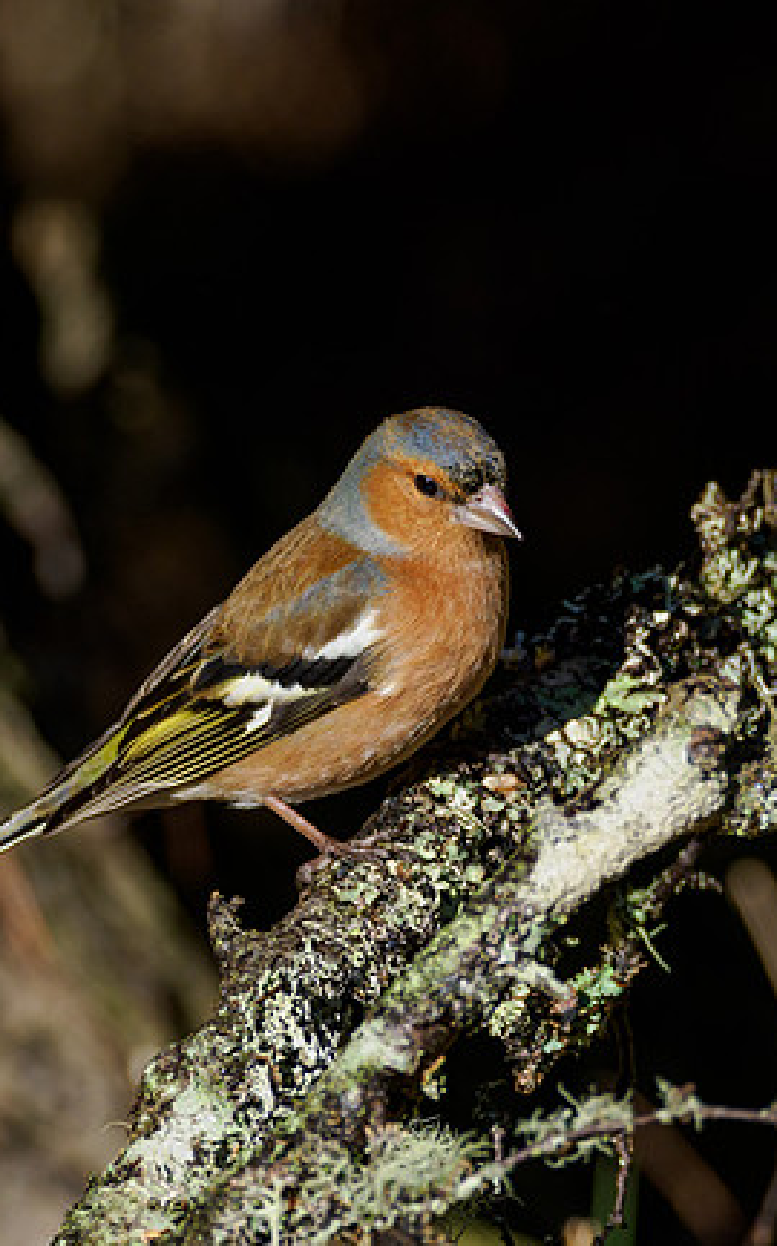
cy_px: 623
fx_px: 40555
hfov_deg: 1.1
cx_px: 524
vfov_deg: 1.8
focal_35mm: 1195
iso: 400
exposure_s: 1/1250
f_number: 5.6
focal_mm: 420
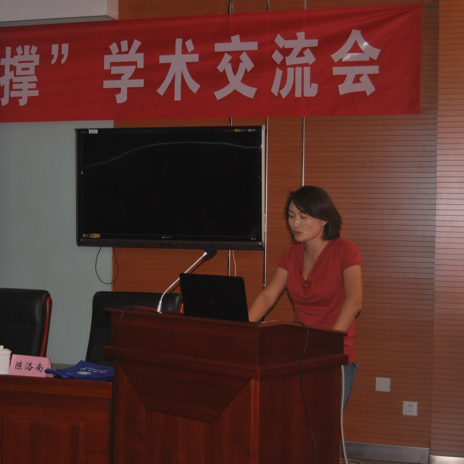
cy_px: 232
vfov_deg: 26.5
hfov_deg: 26.2
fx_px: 986
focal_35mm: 65
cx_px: 124
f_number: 4.5
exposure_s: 1/60
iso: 200
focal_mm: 34
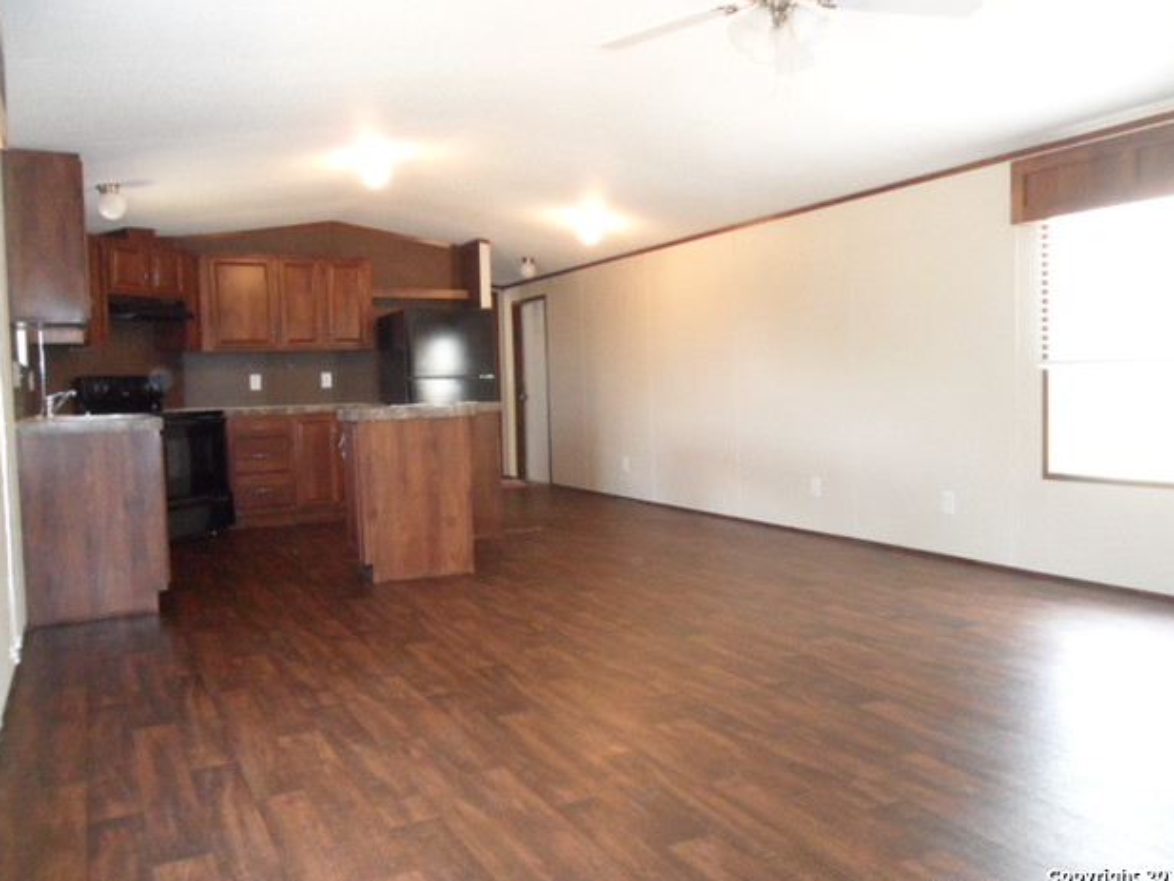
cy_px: 453
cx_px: 586
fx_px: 950
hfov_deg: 63.4
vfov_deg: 49.8
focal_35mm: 28
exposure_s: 1/45
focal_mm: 4.9
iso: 640
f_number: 3.5
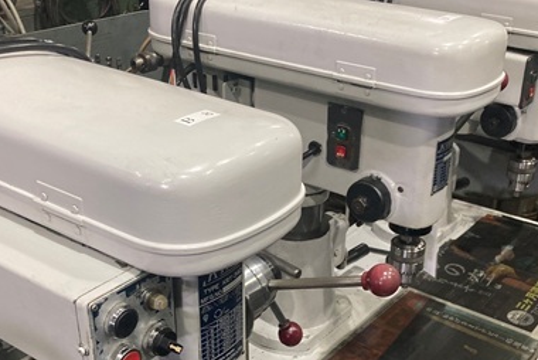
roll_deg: -2.3
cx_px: 311
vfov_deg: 27.4
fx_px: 733
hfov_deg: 40.2
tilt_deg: -28.1
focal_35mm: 49
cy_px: 248
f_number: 1.8
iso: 125
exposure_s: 1/60
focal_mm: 3.99
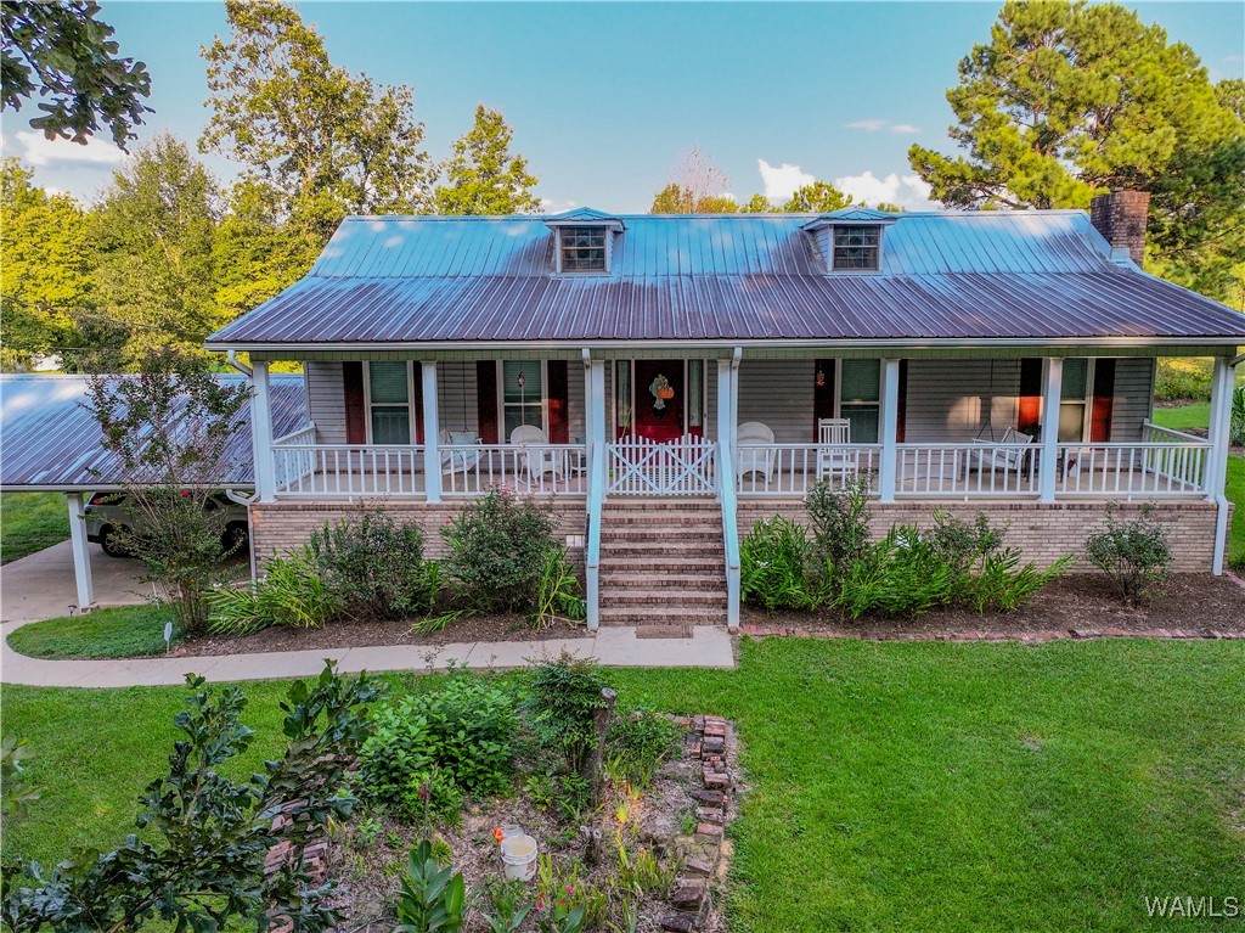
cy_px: 466
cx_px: 622
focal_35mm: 24
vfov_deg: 56.8
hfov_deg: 71.6
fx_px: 863
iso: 400
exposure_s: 1/800
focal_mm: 12.29
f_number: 2.8
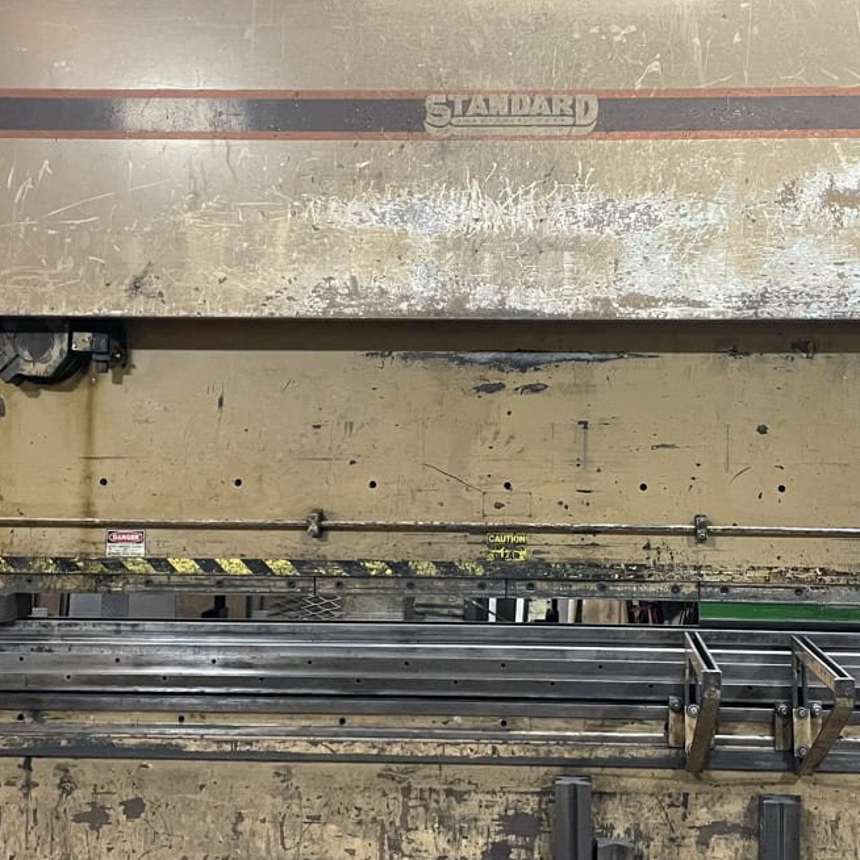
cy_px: 412
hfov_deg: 37.4
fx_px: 1265
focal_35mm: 45
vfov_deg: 37.5
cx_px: 512
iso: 400
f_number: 1.6
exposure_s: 1/60
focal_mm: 4.2
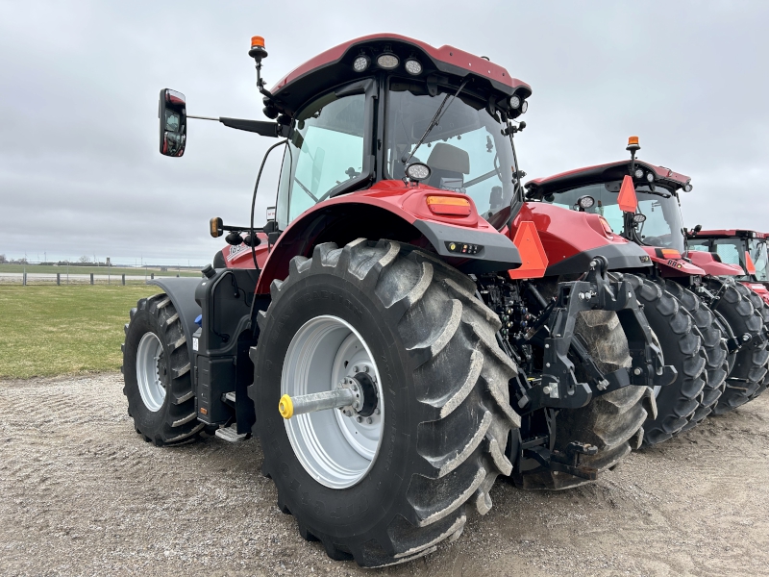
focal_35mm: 26
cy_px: 288
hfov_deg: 67.3
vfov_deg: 53.1
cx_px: 384
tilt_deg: -1.7
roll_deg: -0.8
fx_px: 578
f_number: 1.5
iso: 50
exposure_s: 1/1575
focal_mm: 5.7
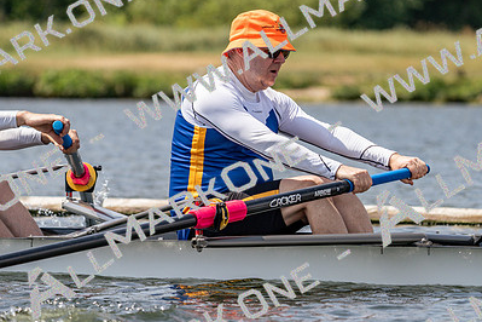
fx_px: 5529
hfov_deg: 5.0
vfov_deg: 3.3
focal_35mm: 413
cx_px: 273
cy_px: 133
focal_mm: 284
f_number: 5.6
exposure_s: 1/1600
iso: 200
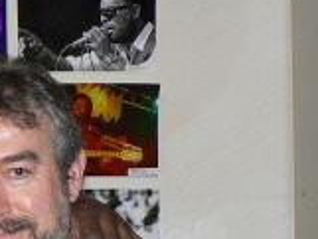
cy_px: 313
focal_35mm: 123
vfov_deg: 11.7
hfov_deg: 14.9
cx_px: -149
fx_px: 1131
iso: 150
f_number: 2.8
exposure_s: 1/60
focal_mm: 6
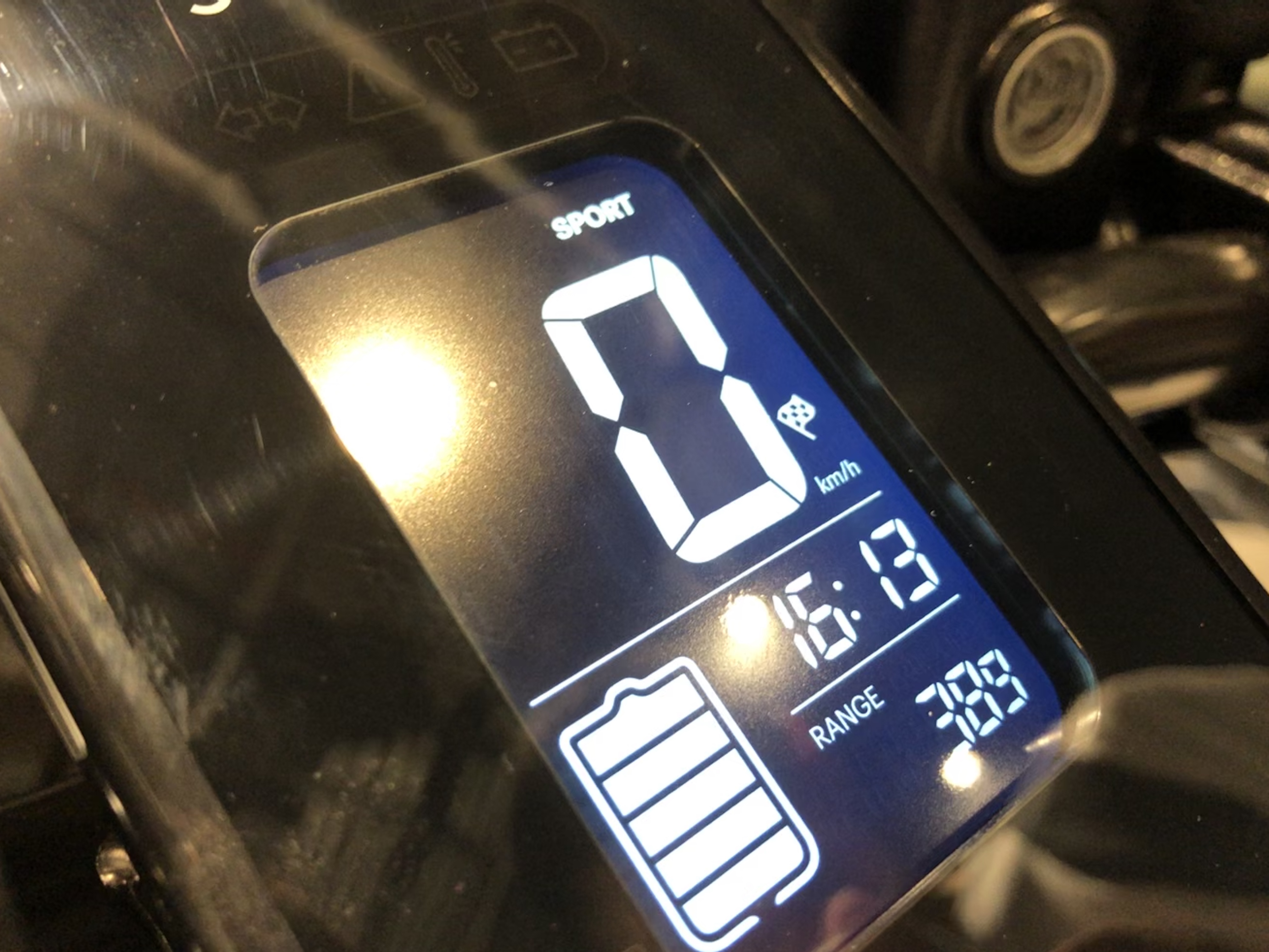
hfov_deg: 63.4
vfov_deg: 49.7
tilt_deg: -50.9
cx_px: 634
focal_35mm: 28
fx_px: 1026
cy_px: 476
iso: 100
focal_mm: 4
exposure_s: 1/15
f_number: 1.8
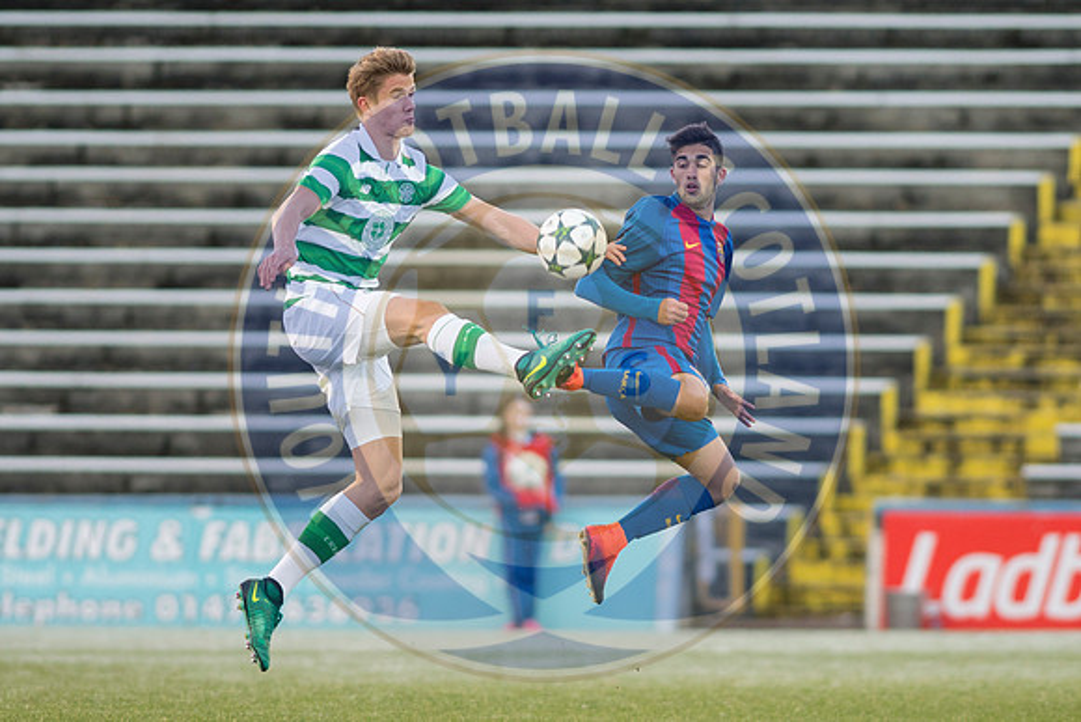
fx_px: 13515
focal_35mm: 450
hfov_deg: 4.6
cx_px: 540
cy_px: 361
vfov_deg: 3.1
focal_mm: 300
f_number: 3.2
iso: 800
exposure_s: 1/1000
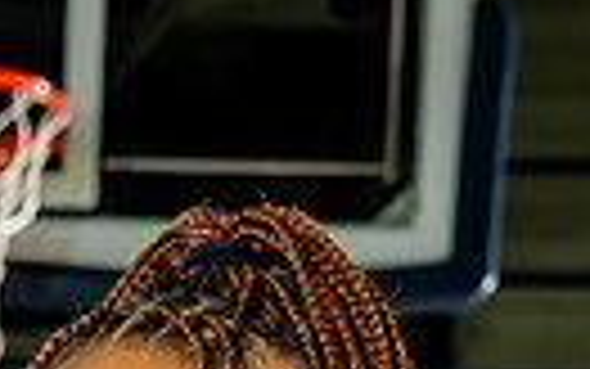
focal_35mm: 238
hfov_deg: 8.7
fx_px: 3829
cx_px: -50
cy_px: 976
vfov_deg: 5.3
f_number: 8
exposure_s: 1/250
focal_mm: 68
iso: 640
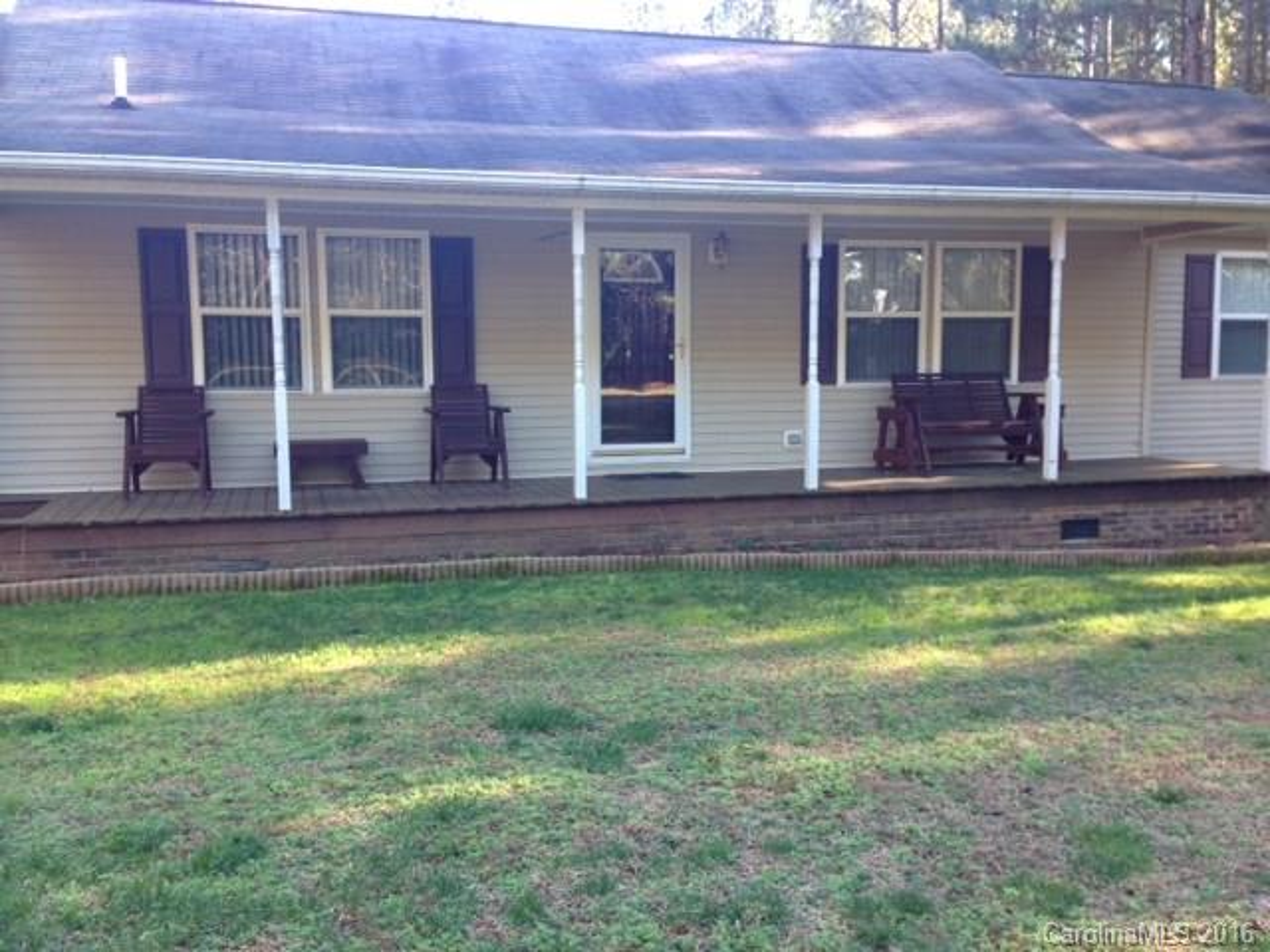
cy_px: 476
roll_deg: -0.2
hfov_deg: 55.4
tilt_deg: -5.5
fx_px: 1211
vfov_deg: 42.9
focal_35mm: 33
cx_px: 635
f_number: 2.4
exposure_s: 1/60
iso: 50
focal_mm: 4.12
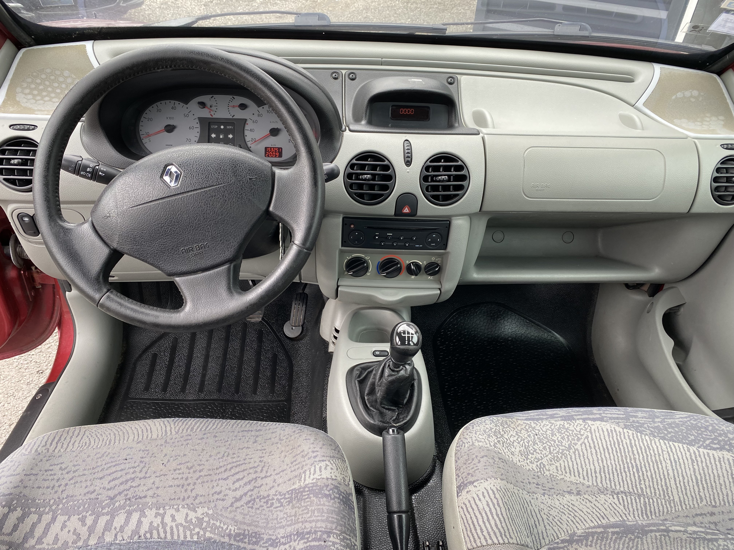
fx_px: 551
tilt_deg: -37.6
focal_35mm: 26
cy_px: 275
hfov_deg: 67.3
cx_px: 367
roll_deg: -4.1
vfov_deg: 53.1
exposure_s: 1/121
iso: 64
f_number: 1.8
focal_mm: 4.25
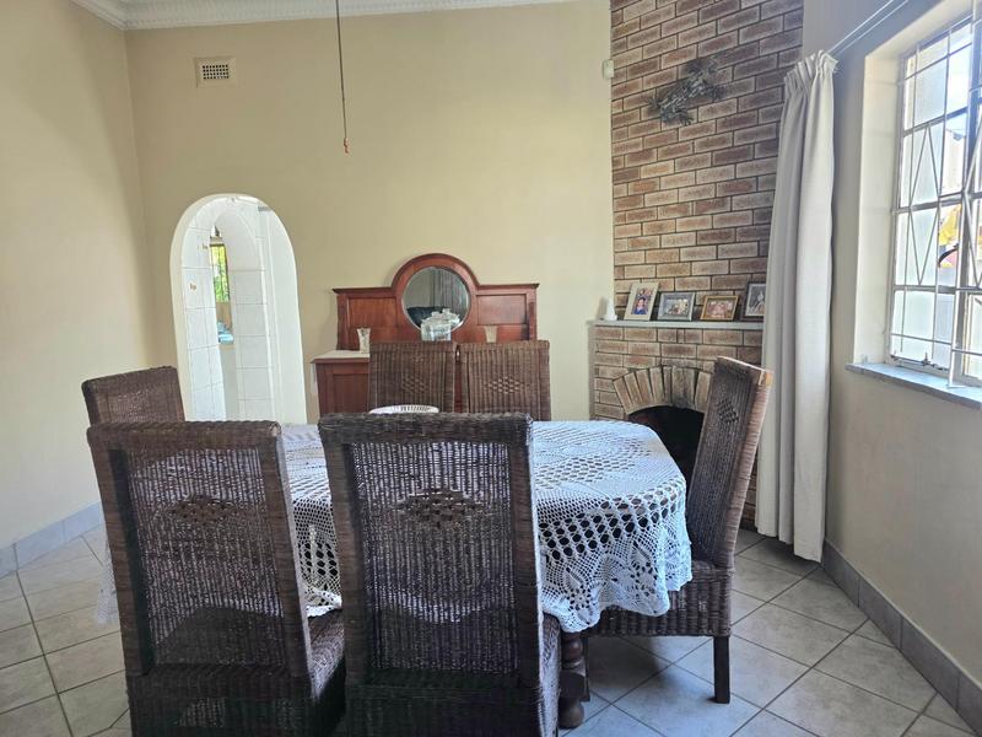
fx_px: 652
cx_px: 491
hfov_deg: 73.9
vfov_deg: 58.9
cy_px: 368
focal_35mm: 23
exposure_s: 1/182
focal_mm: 6.3
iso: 160
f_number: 1.7
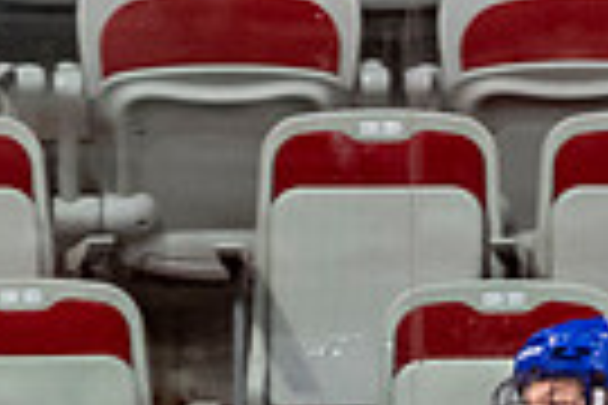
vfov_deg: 1.3
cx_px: 856
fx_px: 18391
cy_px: 1079
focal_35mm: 1089
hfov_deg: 1.9
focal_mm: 135
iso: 1600
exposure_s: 1/800
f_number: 3.2
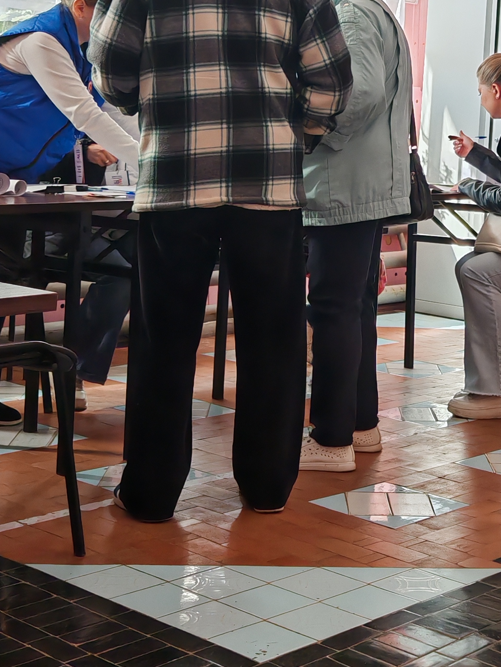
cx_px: 454
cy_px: 53
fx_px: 1370
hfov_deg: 20.3
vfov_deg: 26.4
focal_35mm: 71
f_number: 1.9
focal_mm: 6.67
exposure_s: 1/100
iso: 80
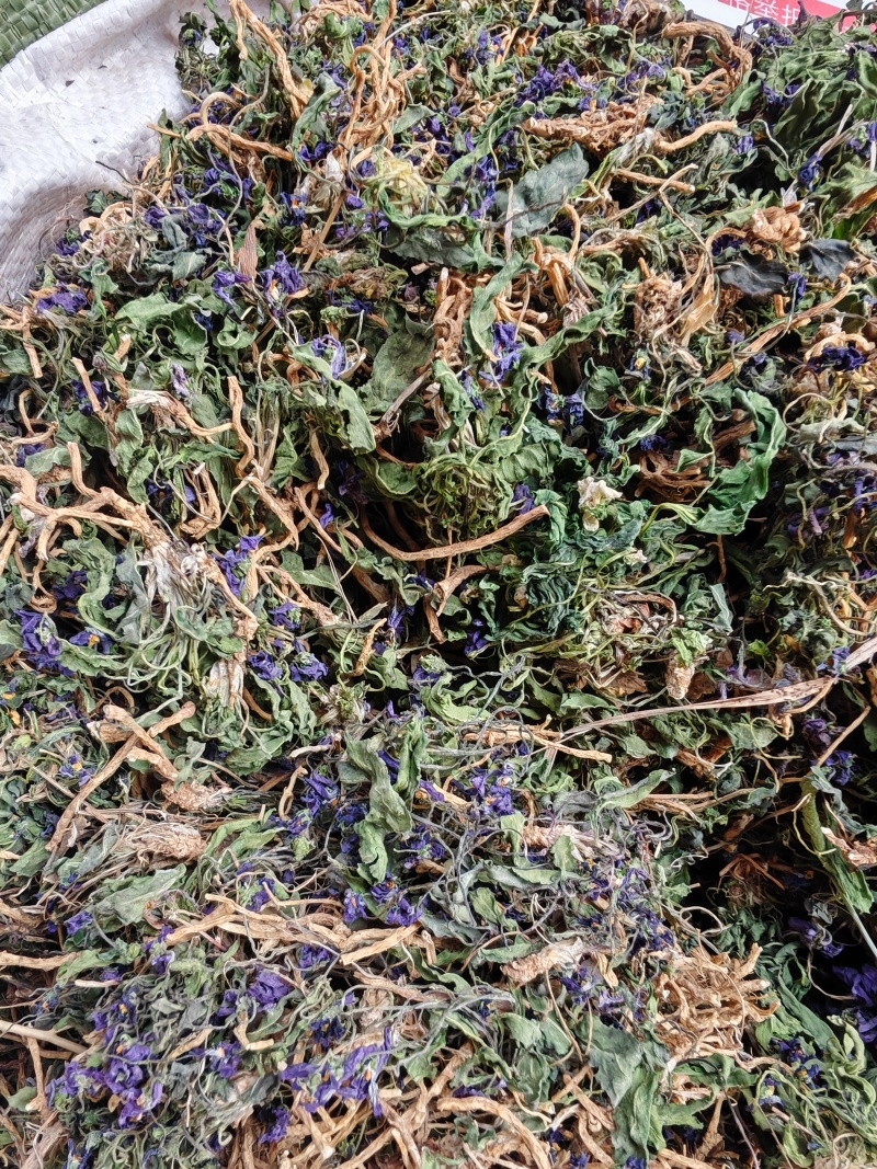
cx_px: 438
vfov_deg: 67.3
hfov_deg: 53.1
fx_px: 878
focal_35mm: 26
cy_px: 584
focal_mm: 1.96
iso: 80
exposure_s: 1/100
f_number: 2.2
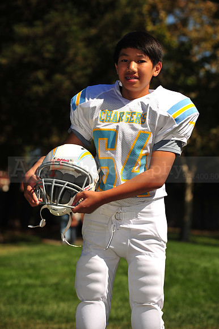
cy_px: 164
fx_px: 1060
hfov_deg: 11.8
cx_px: 110
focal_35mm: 116
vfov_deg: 17.7
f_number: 5
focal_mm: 116
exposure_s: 1/1000
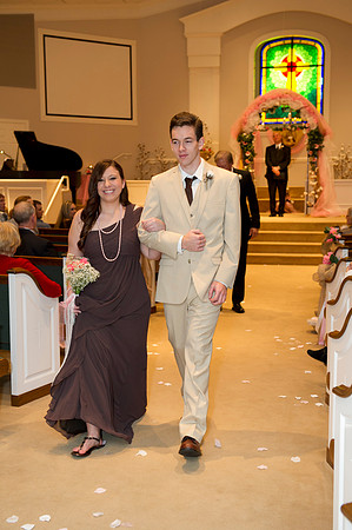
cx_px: 176
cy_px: 265
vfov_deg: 38.2
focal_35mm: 52
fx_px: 764
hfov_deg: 25.9
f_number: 4.5
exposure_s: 1/125
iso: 1600
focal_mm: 52
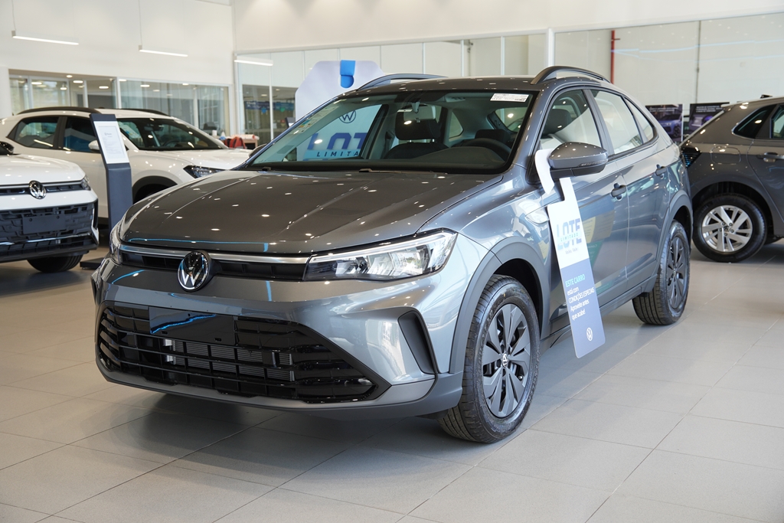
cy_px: 262
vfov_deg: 31.9
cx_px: 392
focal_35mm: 42
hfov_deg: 46.4
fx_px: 915
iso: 160
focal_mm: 28
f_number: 3.2
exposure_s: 1/60
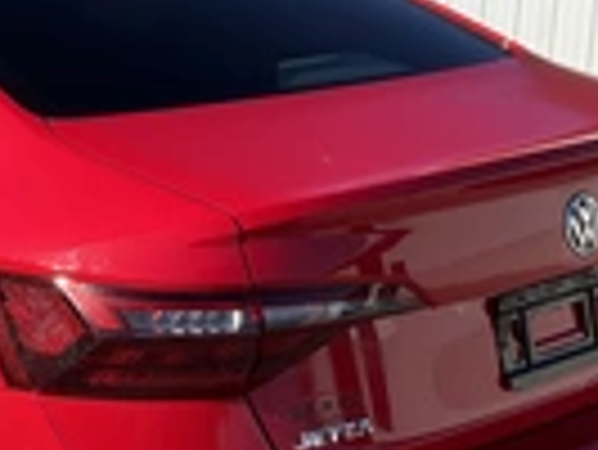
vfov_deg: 17.0
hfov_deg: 21.7
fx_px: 1504
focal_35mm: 87
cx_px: 9
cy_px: 166
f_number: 1.8
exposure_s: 1/1490
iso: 25
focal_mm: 3
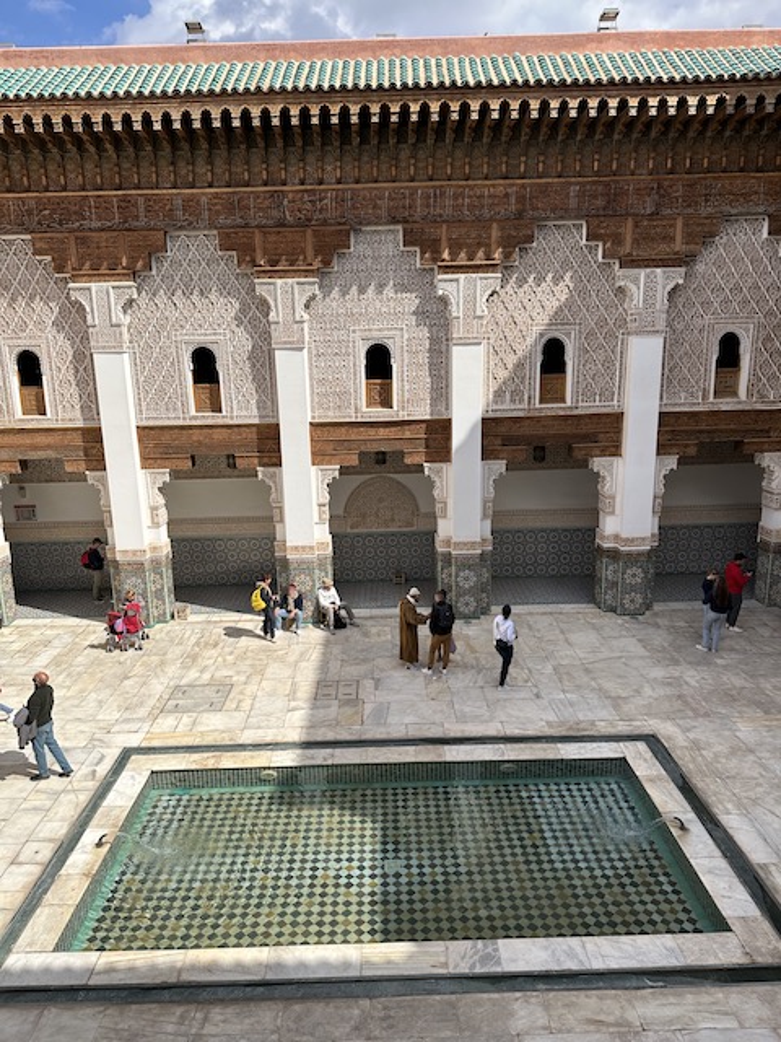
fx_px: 722
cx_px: 390
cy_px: 521
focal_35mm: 24
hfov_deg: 56.8
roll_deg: +1.8
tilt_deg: -13.0
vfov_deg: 71.6
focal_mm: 6.86
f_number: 1.78
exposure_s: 1/2155
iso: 80
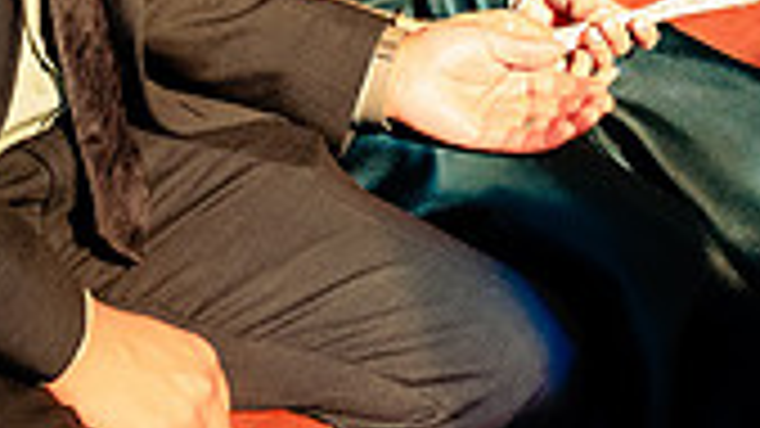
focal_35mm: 114
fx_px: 2297
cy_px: -345
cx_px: 450
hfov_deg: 18.8
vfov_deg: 10.0
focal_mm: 31
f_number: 4.5
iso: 800
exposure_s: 1/125
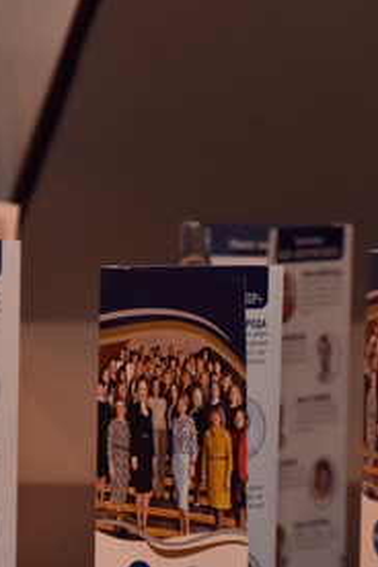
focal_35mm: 342
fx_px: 5386
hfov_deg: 4.0
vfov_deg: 6.0
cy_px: 472
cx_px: 146
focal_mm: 90
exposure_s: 1/15
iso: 640
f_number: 5.6
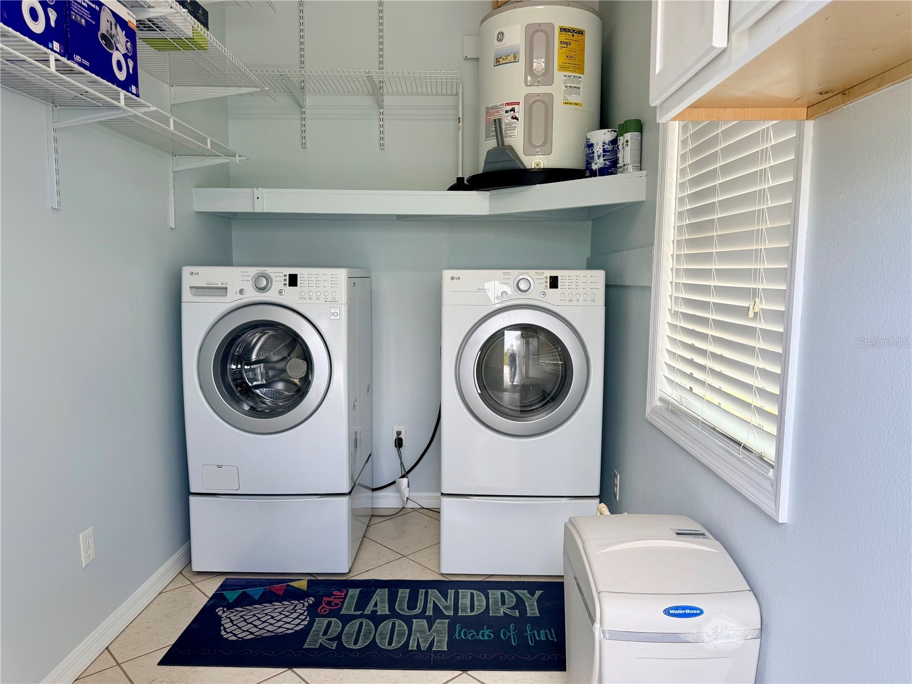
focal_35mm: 24
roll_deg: +0.3
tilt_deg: -5.9
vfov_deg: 56.8
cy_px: 342
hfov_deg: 71.6
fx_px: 632
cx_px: 456
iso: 64
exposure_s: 1/158
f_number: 1.78
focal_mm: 6.76
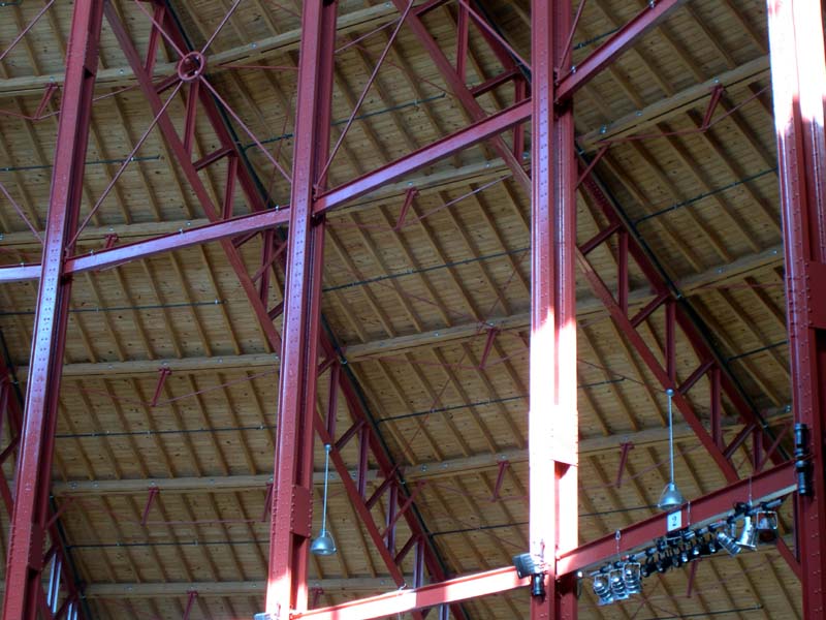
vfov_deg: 14.5
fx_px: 2434
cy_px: 310
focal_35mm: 102
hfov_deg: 19.3
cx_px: 413
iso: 100
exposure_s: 1/8.4
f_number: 4.8
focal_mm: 21.6
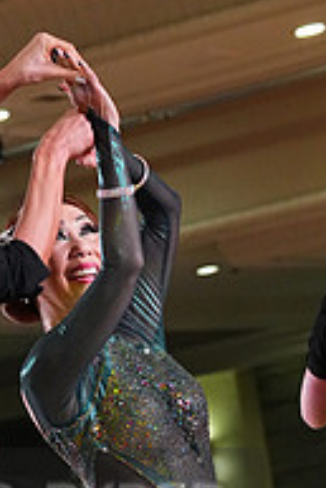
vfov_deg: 7.7
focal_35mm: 264
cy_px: 534
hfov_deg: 5.2
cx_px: -82
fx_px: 3579
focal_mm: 88
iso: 6400
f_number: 5.6
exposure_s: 1/400
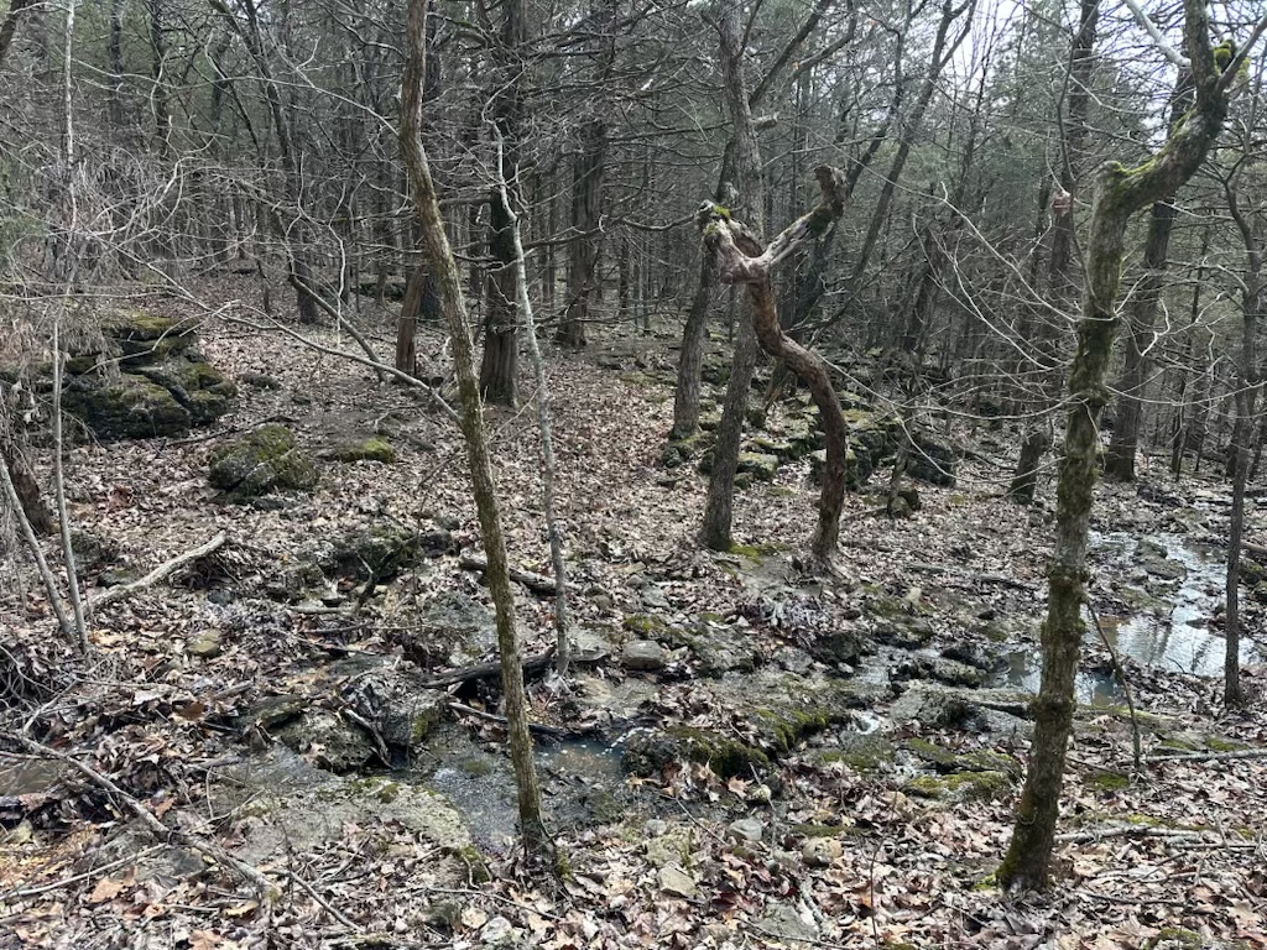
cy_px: 475
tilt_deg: -13.1
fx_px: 878
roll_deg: -0.4
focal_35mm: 24
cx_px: 634
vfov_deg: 56.8
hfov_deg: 71.6
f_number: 1.78
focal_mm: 6.86
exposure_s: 1/456
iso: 80
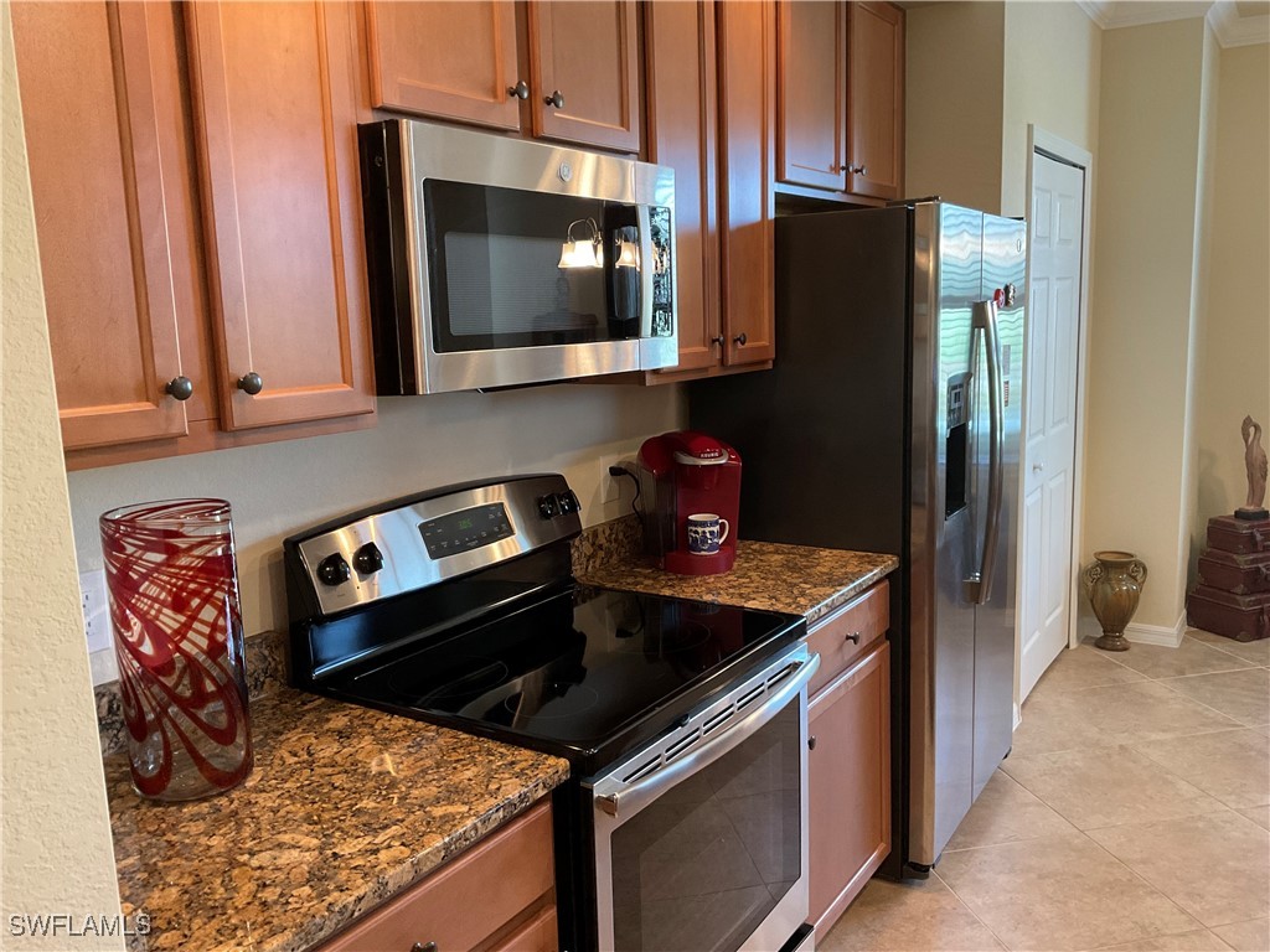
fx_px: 1064
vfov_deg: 48.2
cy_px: 476
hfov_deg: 61.7
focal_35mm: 29
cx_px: 635
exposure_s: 1/60
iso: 160
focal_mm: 3
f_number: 1.8
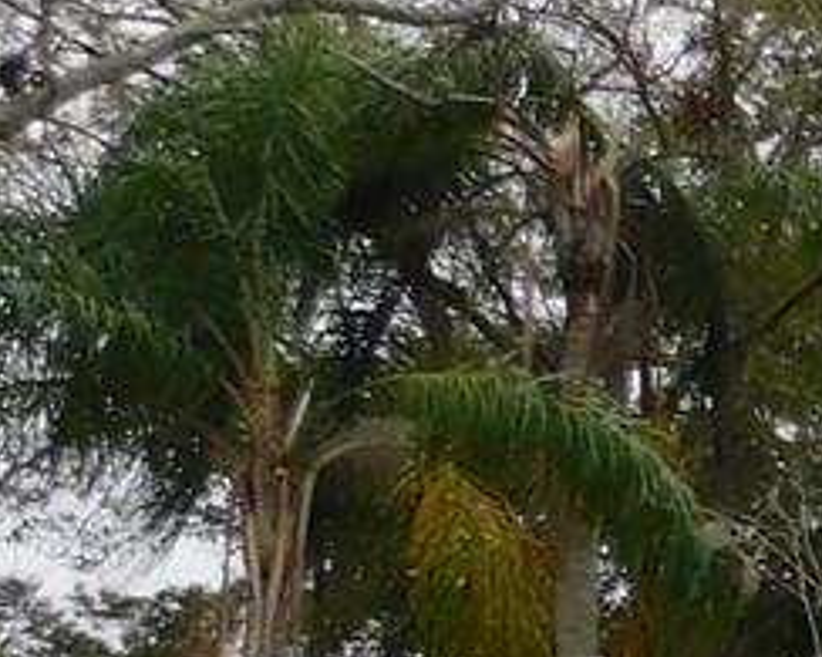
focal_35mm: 147
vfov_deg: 10.2
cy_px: 970
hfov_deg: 9.6
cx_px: 2581
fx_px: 3575
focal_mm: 4
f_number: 3
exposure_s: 1/200
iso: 125
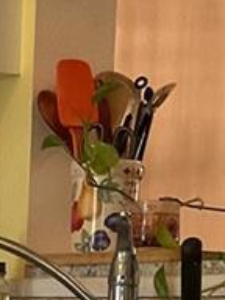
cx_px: -133
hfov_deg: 8.0
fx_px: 1569
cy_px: 509
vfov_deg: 10.4
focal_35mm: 181
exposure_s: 1/60
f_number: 1.8
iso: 125
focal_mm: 3
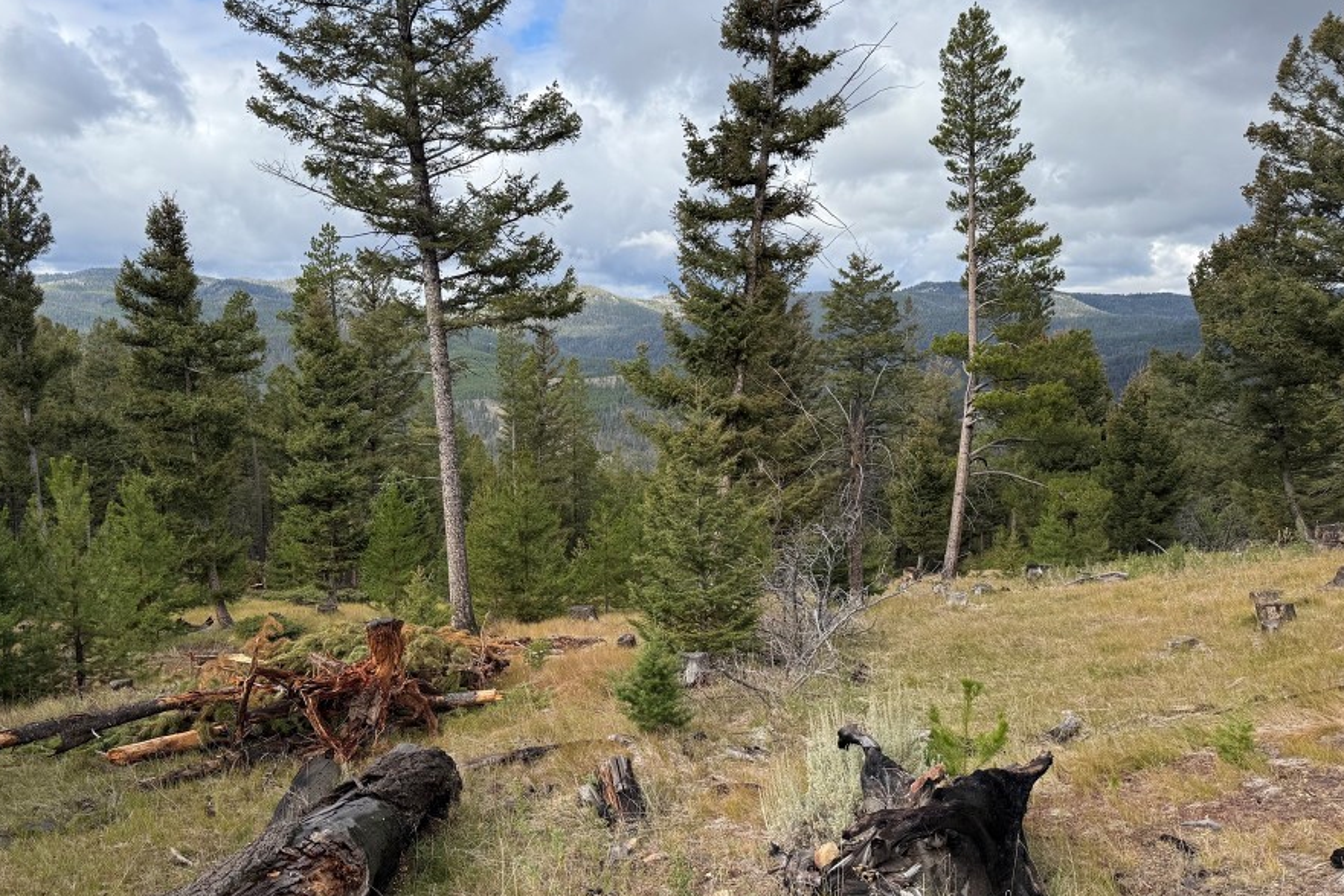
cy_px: 451
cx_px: 619
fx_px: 1083
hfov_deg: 63.6
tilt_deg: -6.9
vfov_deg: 45.0
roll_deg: +0.4
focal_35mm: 29
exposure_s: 1/2169
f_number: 1.78
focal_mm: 6.76
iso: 80
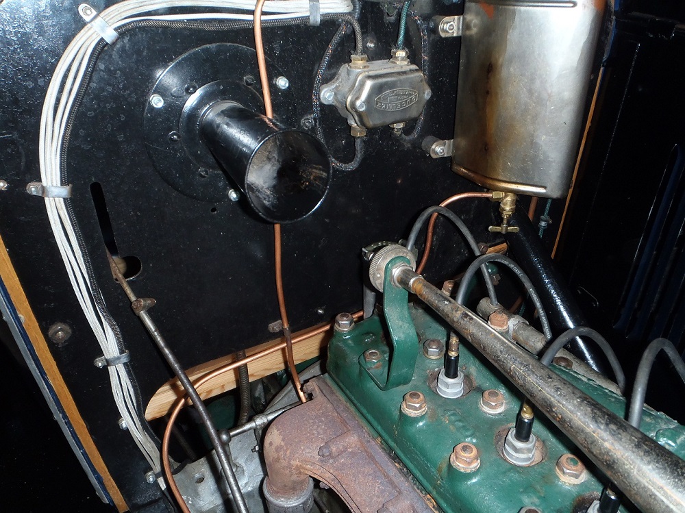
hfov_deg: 63.5
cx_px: 342
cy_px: 256
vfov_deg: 49.7
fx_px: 554
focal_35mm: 28
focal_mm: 5
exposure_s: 1/30
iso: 100
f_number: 3.5
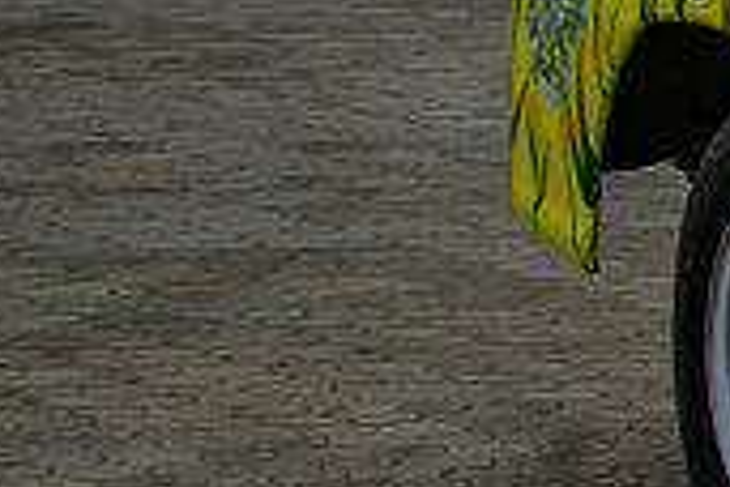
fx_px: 5677
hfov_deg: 6.4
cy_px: -382
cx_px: 2527
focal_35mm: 280
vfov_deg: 4.8
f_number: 9
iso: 200
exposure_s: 1/200
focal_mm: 40
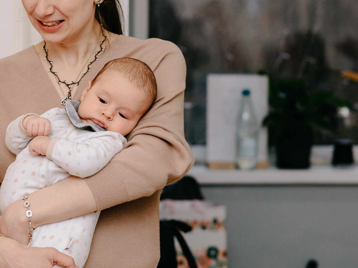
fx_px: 1830
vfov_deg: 8.4
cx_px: 66
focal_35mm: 177
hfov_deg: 11.1
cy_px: 90
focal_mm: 85
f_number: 3.5
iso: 400
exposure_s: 1/160
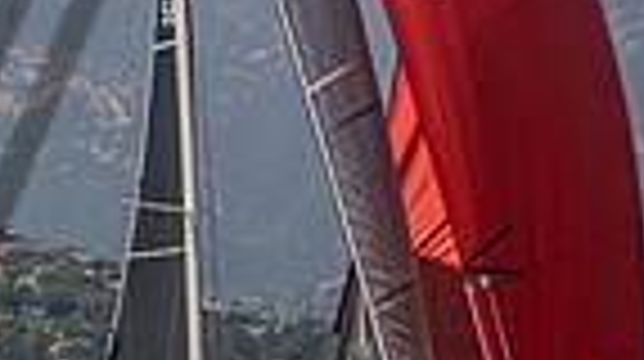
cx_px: -600
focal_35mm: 476
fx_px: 8118
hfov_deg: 4.5
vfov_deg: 2.5
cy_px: 37
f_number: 8
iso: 400
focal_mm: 84
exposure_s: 1/2000
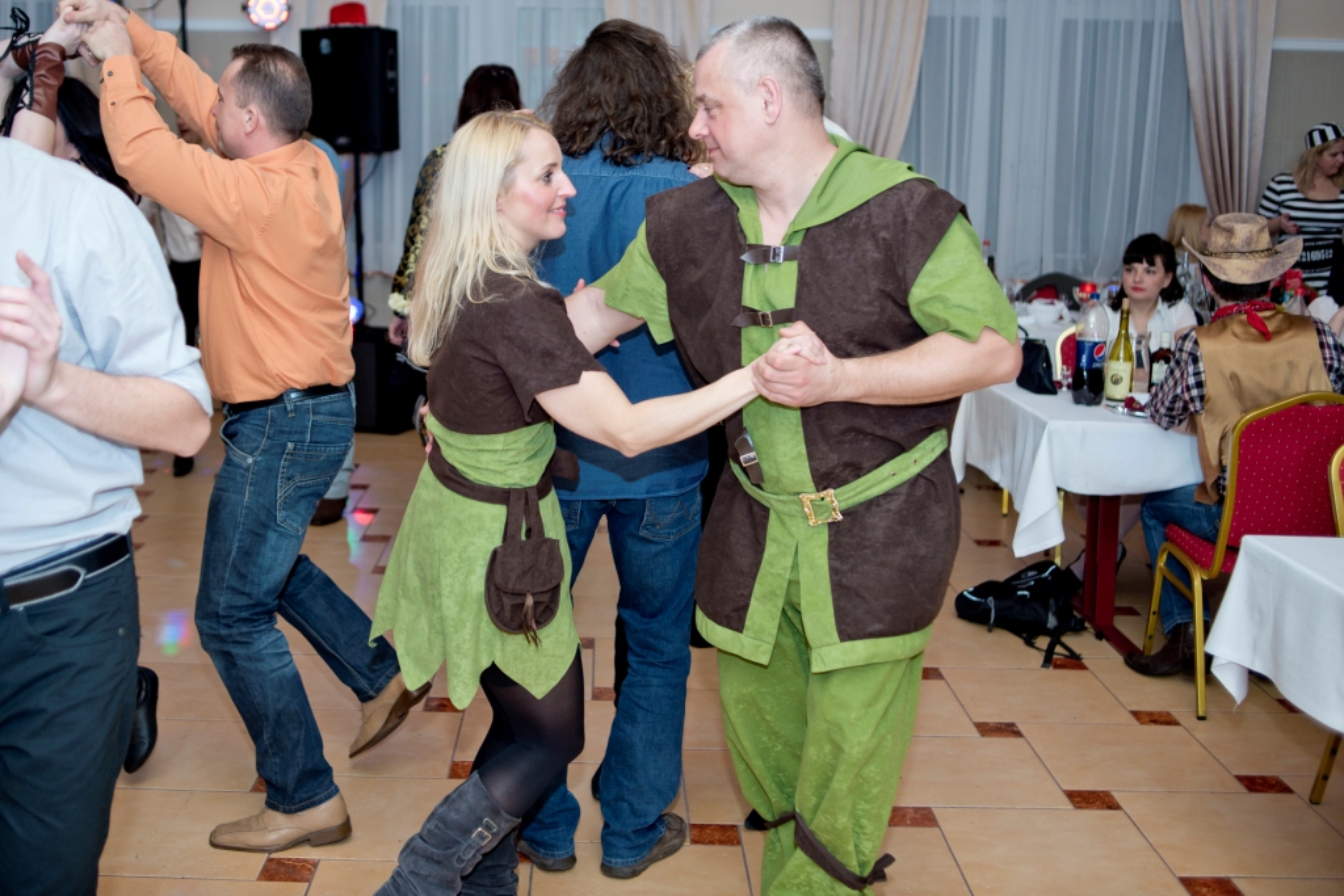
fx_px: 1307
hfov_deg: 54.4
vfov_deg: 37.9
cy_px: 448
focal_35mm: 35
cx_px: 672
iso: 320
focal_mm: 35
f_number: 2.8
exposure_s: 1/320
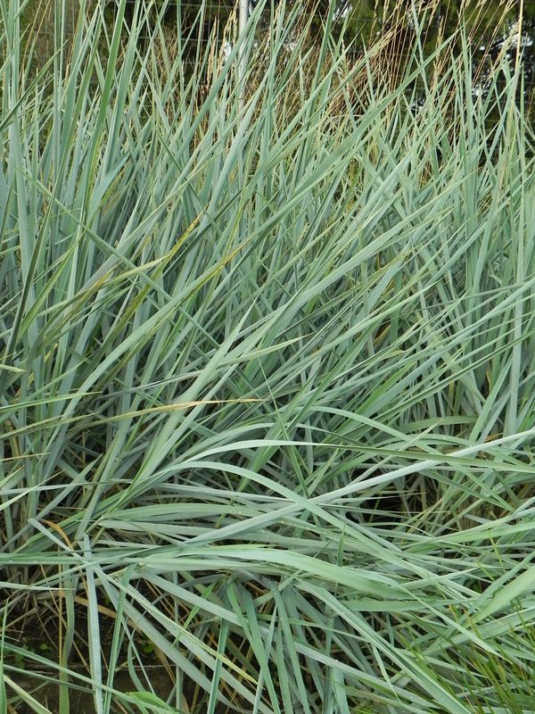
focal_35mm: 37
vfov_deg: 50.1
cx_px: 268
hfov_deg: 38.7
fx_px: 762
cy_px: 357
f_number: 3.5
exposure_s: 1/400
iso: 160
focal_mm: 6.6
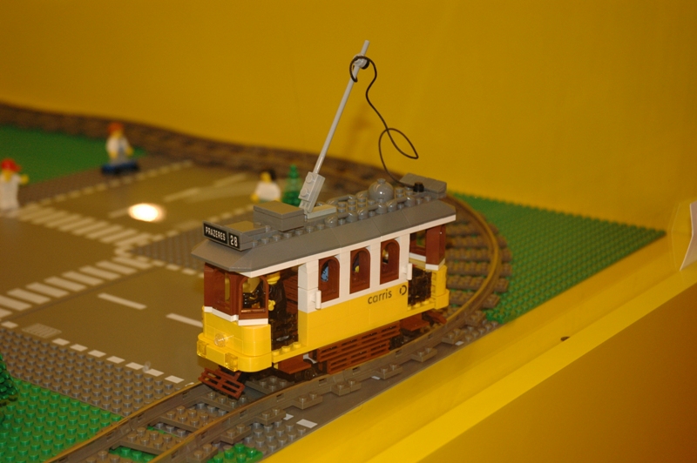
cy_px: 232
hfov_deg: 28.1
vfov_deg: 18.9
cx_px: 348
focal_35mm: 72
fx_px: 1393
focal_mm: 48
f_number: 4.5
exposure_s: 1/100
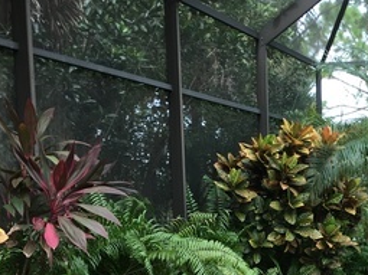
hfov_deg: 24.3
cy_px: 314
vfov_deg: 18.5
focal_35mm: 76
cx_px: 382
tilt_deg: -7.1
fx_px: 808
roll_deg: -0.3
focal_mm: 4.15
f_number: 2.2
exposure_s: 1/128
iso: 25
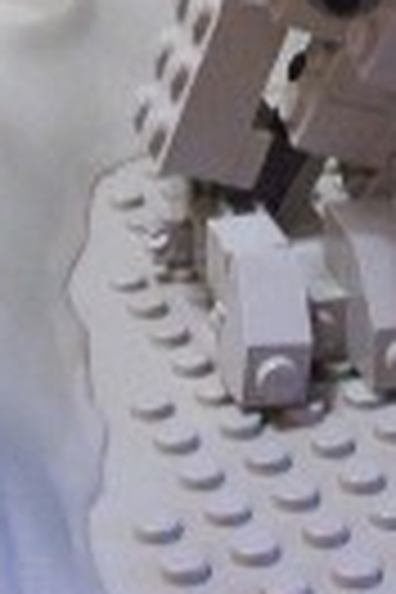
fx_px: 2029
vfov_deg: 15.5
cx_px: 479
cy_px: -274
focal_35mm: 123
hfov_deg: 10.9
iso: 200
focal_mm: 6
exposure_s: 1/8
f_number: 4.5
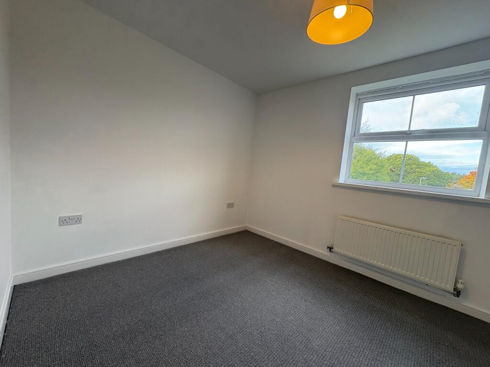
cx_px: 245
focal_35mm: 14
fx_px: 198
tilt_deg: -3.8
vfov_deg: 85.7
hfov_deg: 102.1
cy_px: 184
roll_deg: -4.8
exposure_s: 1/100
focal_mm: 2.22
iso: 125
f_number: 2.2
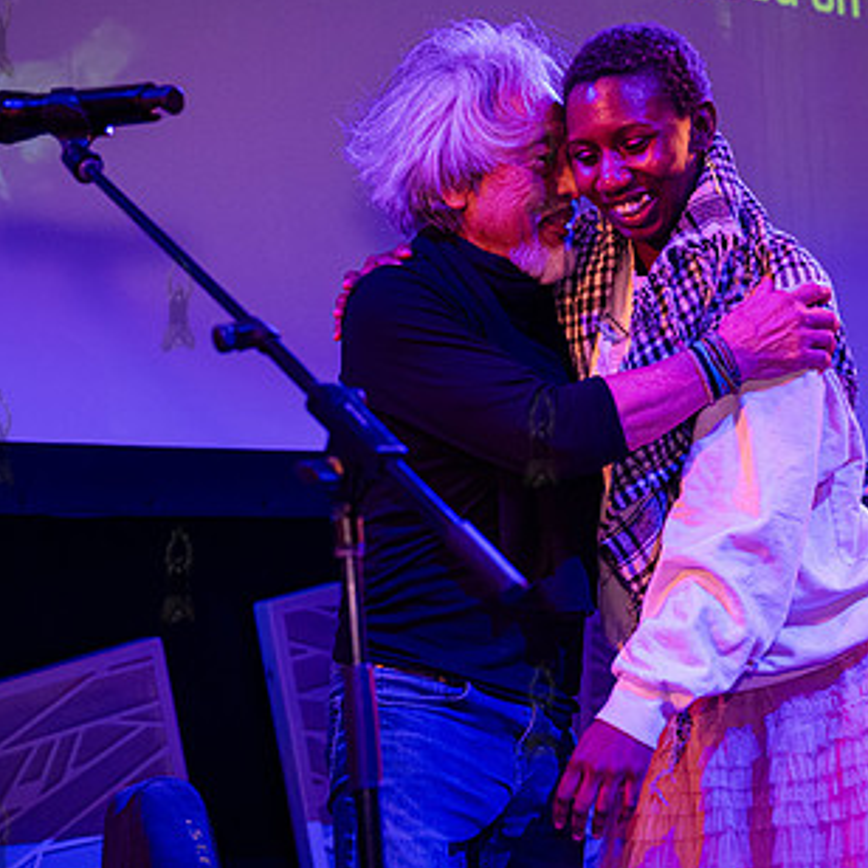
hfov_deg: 17.9
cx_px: 531
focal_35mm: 97
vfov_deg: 17.9
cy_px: 482
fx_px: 2752
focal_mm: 56
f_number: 3.5
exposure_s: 1/400
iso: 10000
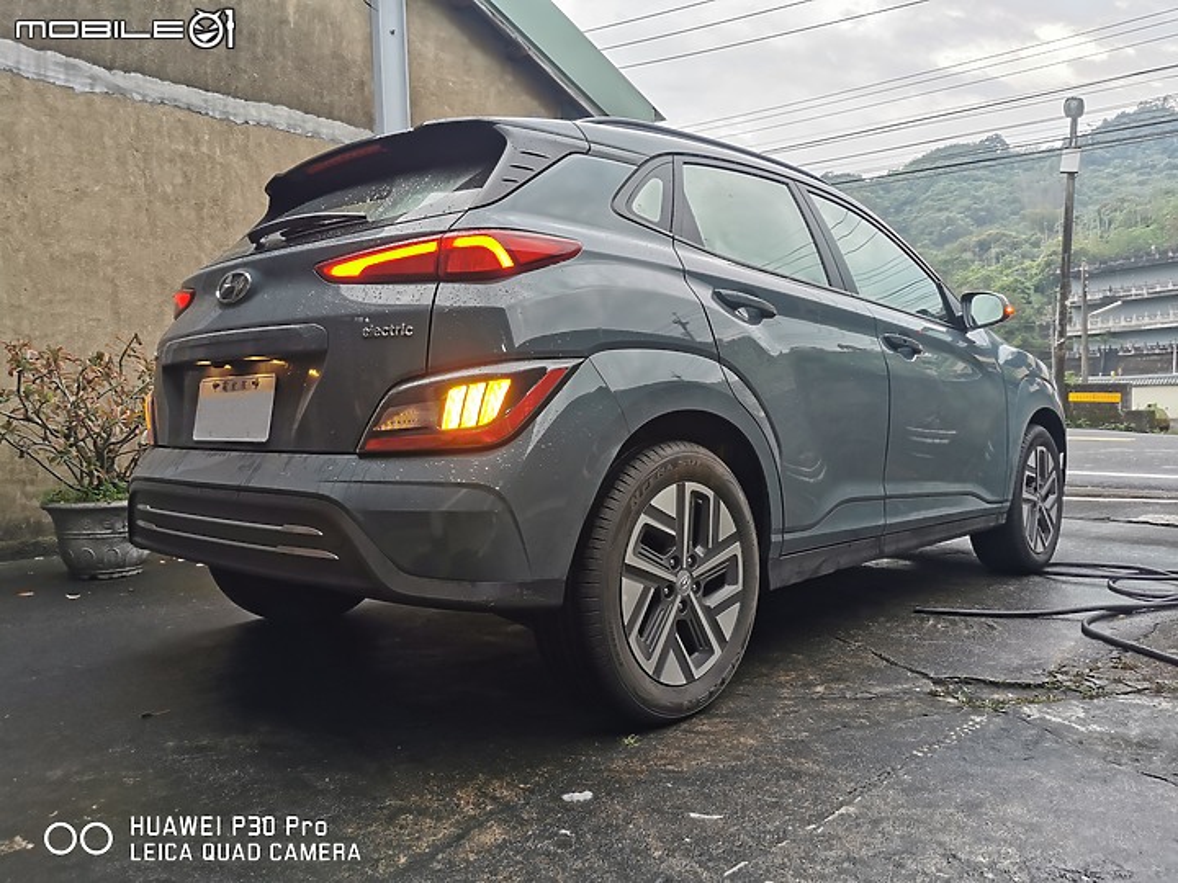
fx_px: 919
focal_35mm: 27
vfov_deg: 51.4
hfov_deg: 65.3
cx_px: 589
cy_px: 442
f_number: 1.6
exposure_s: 1/120
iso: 50
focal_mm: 5.56
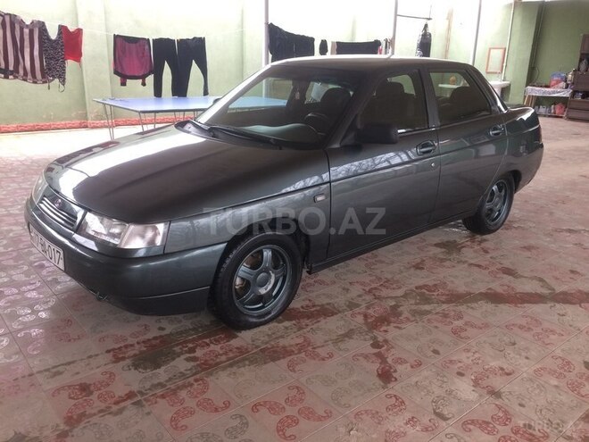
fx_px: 493
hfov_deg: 61.7
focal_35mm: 29
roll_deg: -0.9
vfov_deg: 48.2
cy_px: 221
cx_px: 294
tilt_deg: -18.9
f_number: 2.2
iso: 40
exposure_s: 1/33
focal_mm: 4.15
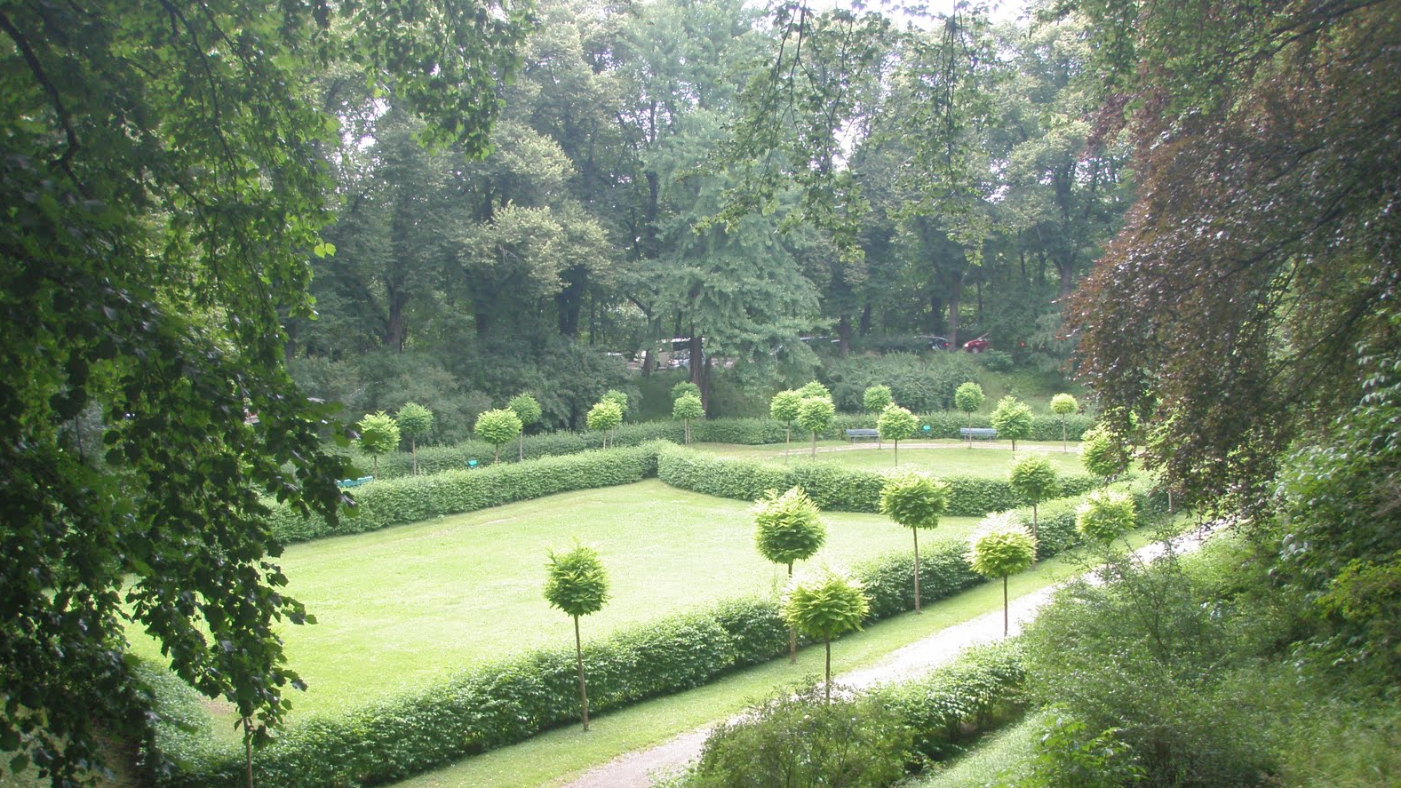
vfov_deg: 28.2
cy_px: 505
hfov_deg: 48.4
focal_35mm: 42
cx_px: 701
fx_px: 1560
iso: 80
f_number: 3.5
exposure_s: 1/40
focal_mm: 6.7
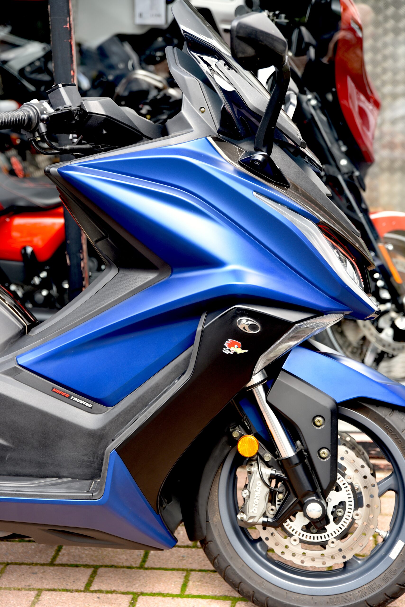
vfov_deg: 30.9
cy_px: 304
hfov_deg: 20.9
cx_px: 202
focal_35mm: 65
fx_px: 1096
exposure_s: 1/60
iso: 200
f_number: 3.5
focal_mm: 65
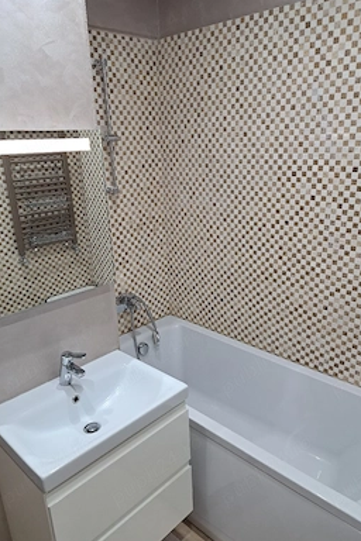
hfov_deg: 49.5
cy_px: 268
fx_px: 391
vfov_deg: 69.4
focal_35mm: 26
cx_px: 185
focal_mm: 5.23
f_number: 1.8
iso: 160
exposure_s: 1/50
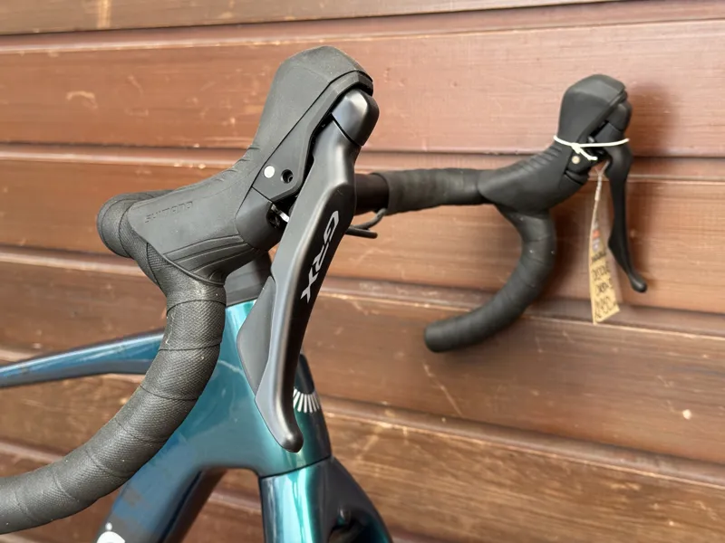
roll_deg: +0.6
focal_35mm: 48
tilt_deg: -9.7
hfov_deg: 39.7
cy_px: 272
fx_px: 1005
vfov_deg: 30.3
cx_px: 362
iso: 80
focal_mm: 6.76
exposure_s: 1/121
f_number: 1.78
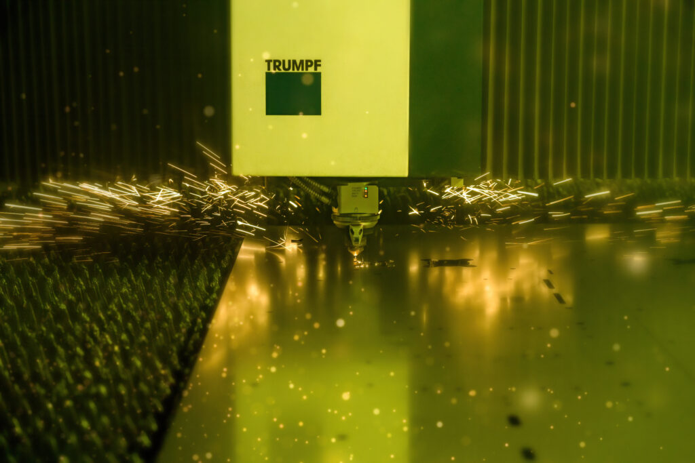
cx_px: 348
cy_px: 232
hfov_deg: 23.9
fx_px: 1641
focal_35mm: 85
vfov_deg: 16.1
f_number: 5
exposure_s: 1/125
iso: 2500
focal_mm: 85
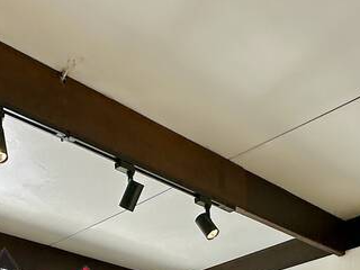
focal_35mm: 63
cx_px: 86
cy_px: 425
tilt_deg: +1.6
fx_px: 655
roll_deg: -1.7
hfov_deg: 30.2
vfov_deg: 19.7
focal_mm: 2.22
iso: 40
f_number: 2.2
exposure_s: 1/137
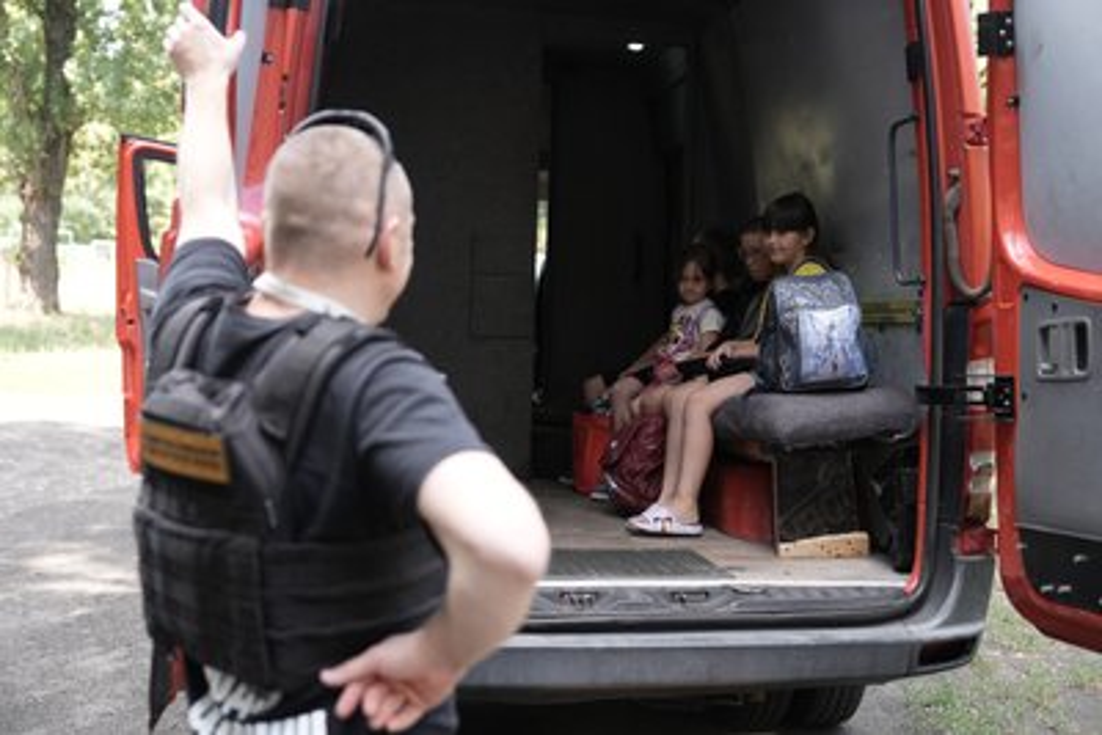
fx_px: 1255
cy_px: 368
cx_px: 551
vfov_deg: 32.7
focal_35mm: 41
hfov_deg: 47.4
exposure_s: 1/100
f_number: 2.8
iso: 100
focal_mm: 41
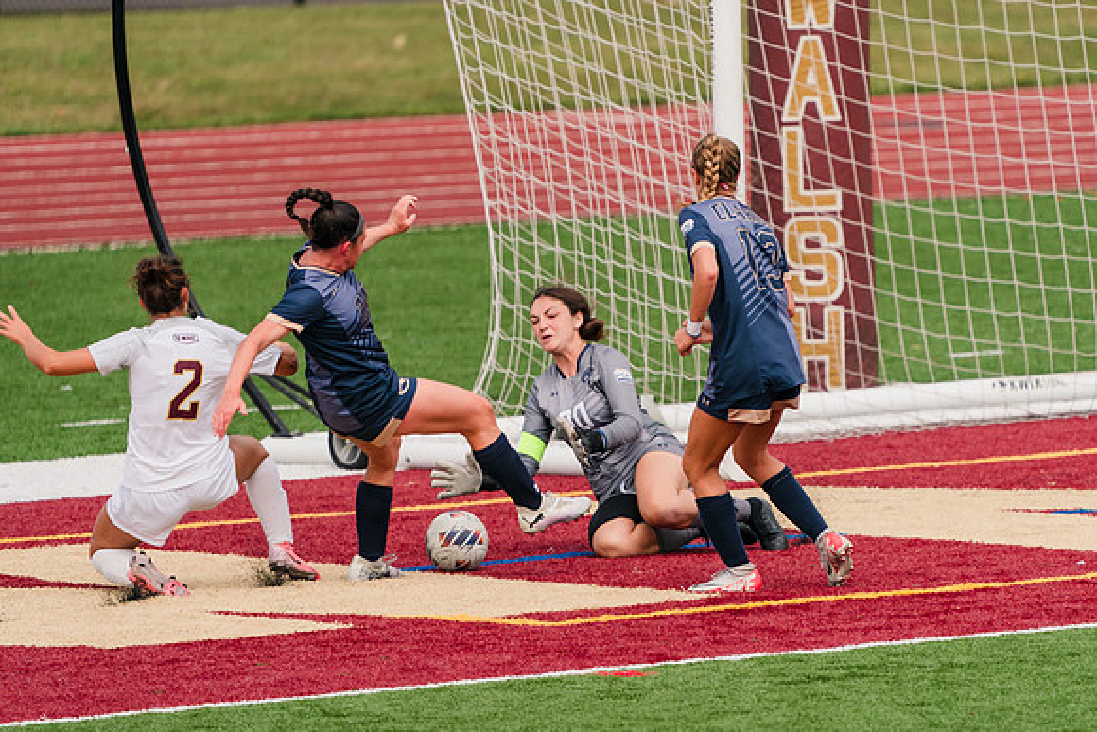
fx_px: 20449
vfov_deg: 2.1
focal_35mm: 671
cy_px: 366
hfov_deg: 3.1
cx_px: 639
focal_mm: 576
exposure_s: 1/1600
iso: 500
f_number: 6.3
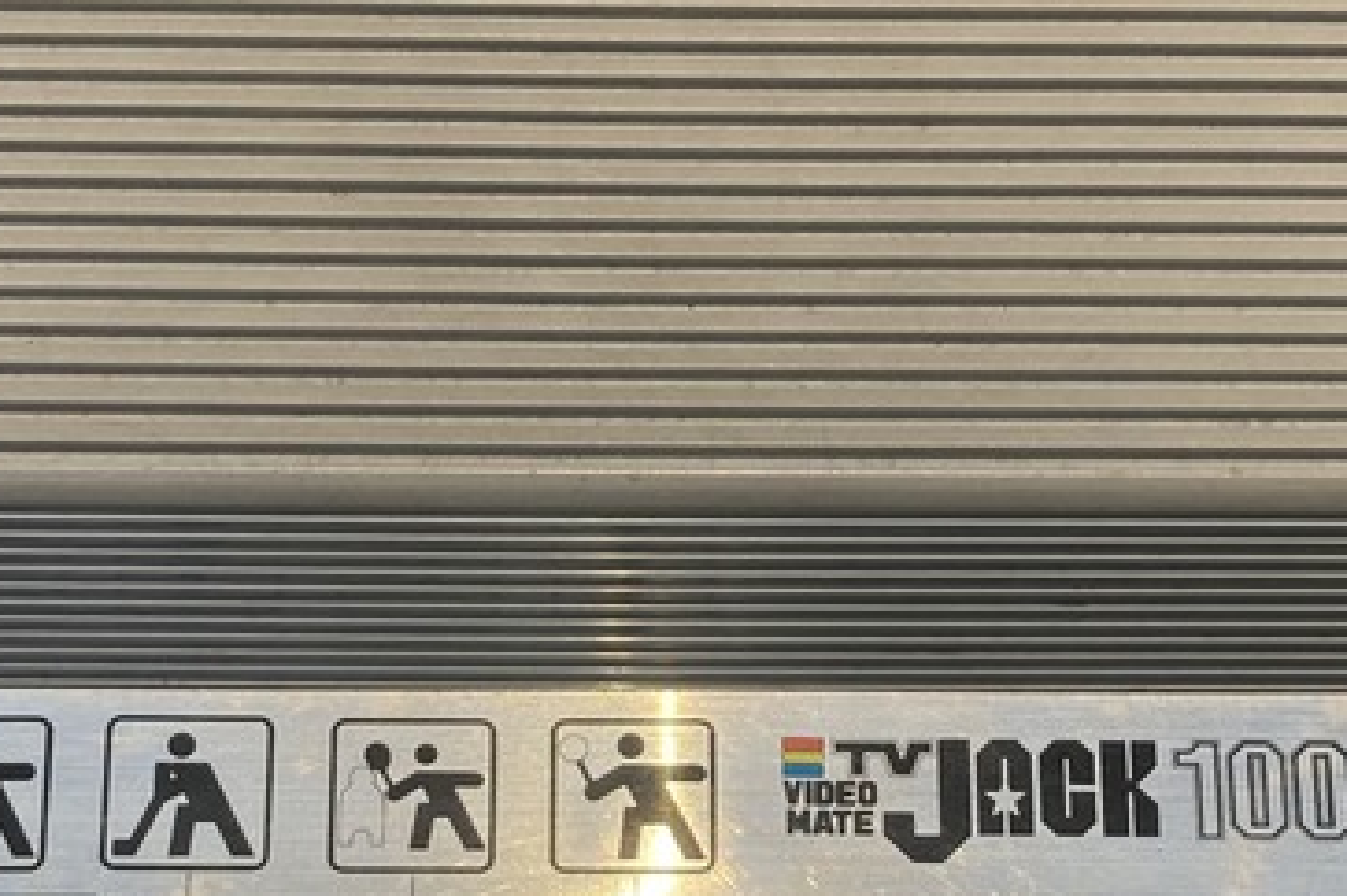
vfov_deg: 16.2
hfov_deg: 24.8
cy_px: 952
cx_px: 655
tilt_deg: -66.0
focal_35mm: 82
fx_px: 3065
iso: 64
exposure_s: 1/60
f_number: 1.8
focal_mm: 3.99
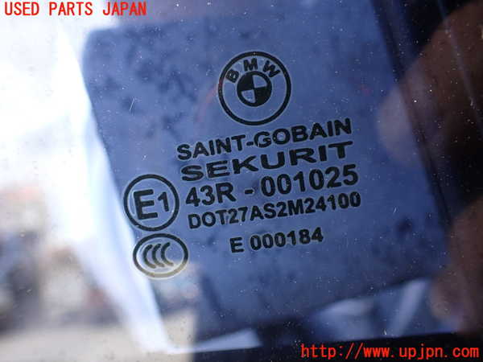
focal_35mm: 30
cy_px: 181
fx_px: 419
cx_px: 242
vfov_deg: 46.8
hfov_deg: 60.0
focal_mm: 5.4
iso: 125
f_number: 2.3
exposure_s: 1/125
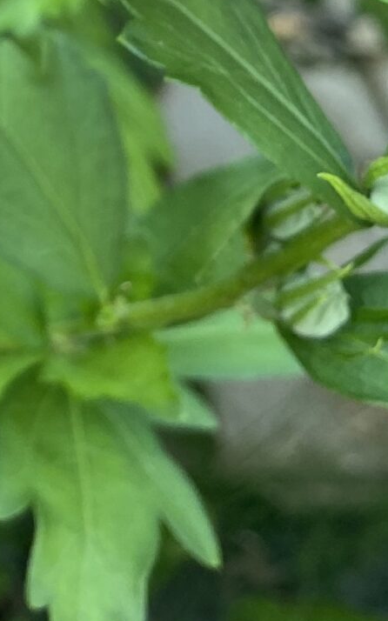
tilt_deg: -36.3
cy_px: -329
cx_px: -313
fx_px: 1608
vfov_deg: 19.0
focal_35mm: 95
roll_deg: +3.2
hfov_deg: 12.5
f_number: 1.8
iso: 32
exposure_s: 1/128
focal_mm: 4.25
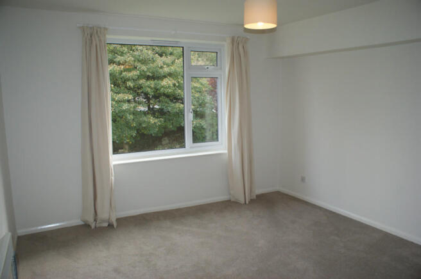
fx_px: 315
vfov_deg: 47.8
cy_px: 140
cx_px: 210
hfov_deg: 67.4
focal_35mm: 27
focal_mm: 18
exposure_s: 1/160
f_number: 4
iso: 320
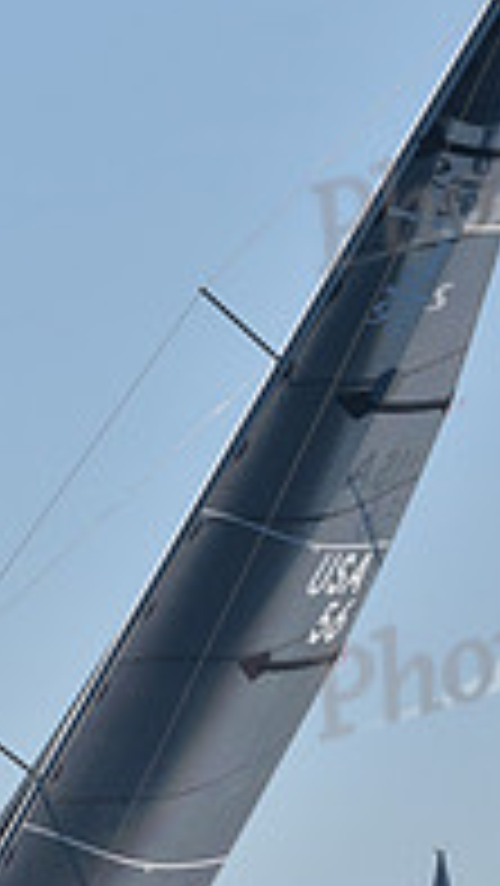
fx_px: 5085
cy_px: 454
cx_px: 79
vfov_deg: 10.0
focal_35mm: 216
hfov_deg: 5.6
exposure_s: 1/1000
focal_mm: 70
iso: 250
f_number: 7.1
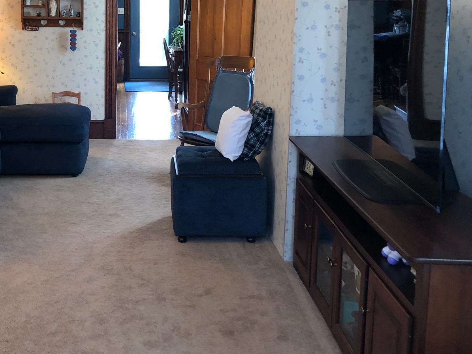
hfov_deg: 38.7
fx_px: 654
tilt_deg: -10.9
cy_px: 100
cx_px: 120
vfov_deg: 29.9
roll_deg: -1.3
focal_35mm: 48
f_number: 1.8
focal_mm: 3.99
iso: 40
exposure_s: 1/17
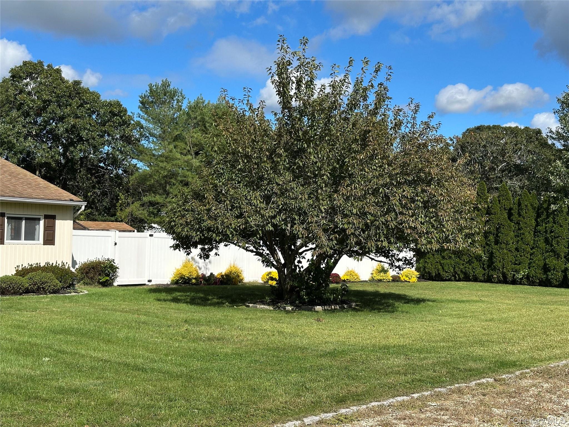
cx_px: 284
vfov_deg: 30.3
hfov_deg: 39.7
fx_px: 789
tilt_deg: +3.1
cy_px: 214
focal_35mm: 48
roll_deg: -1.6
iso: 64
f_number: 1.78
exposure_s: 1/3876
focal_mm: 6.86
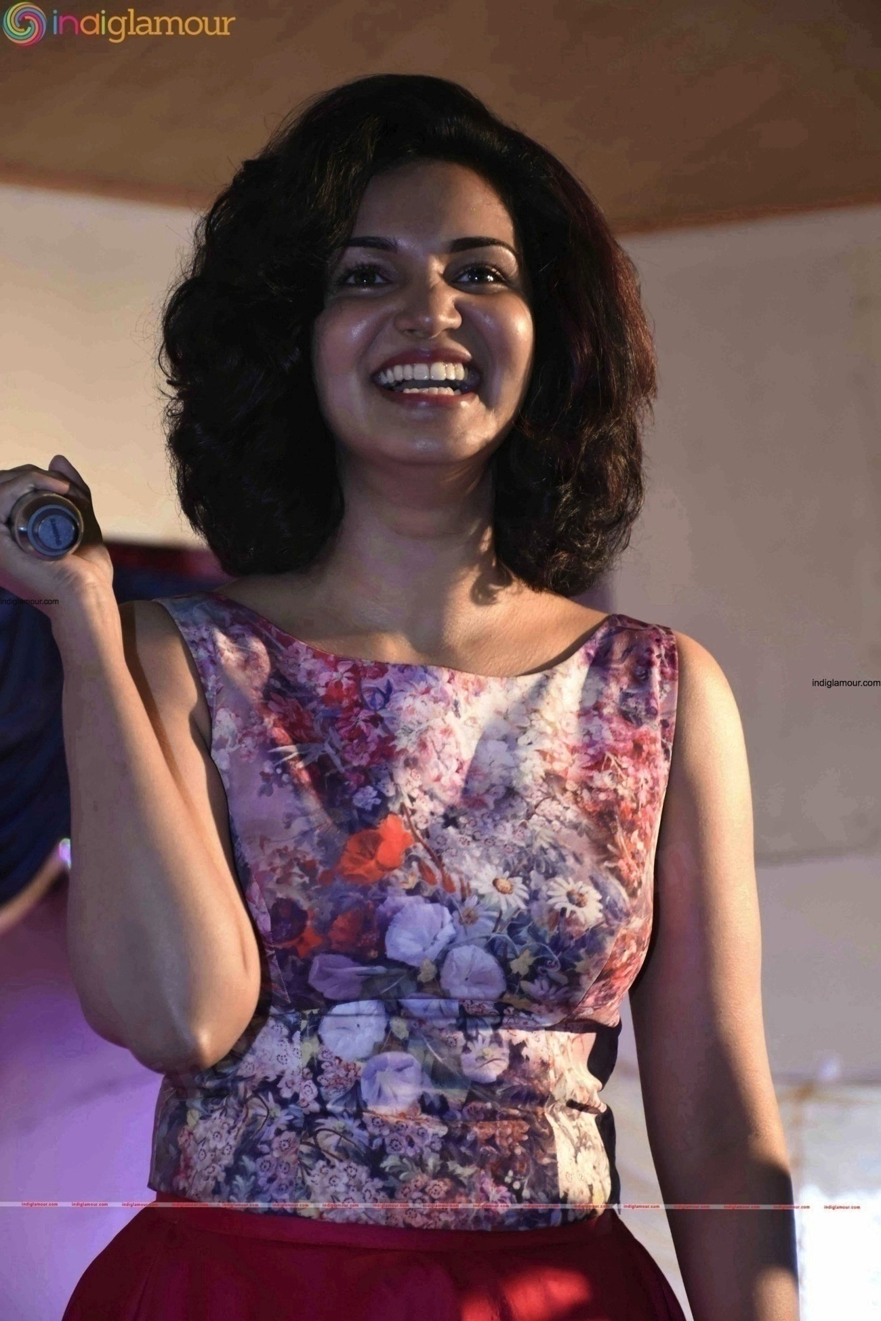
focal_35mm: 112
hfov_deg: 12.2
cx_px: 440
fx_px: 4129
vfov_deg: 18.2
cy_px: 660
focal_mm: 75
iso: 1250
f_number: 5
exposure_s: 1/100
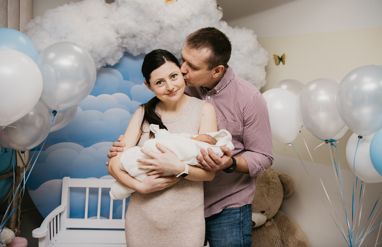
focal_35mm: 33
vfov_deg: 38.6
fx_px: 352
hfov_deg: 56.9
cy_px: 115
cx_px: 198
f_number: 4
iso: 160
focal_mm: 32
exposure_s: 1/160
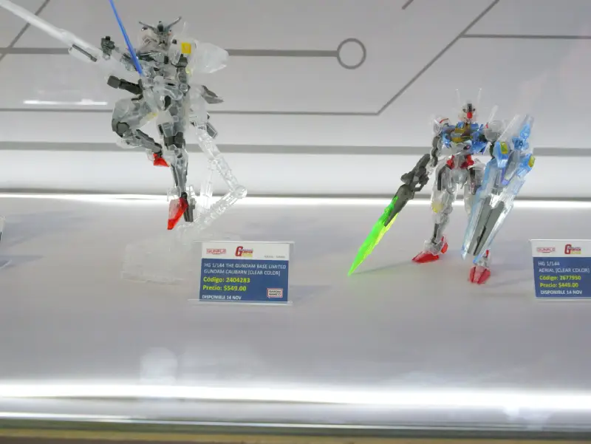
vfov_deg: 49.8
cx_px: 296
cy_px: 222
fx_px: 478
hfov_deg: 63.4
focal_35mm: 28
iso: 10000
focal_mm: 14
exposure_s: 1/500
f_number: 5
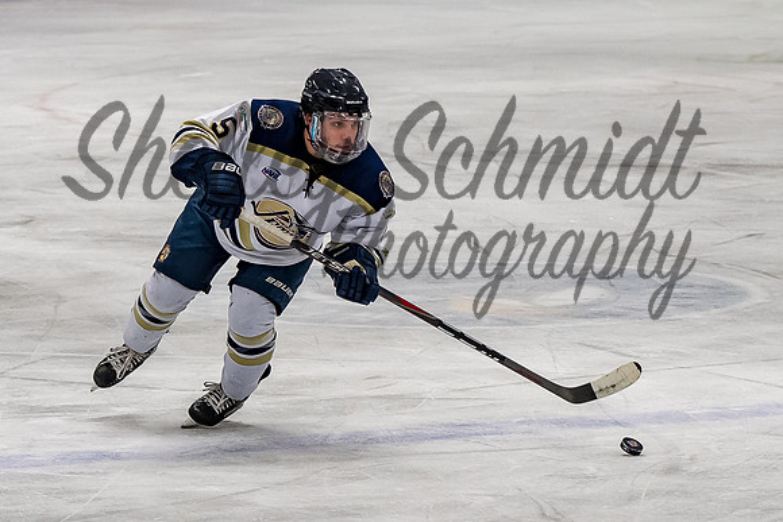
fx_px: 6295
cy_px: 174
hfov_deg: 7.1
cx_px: 286
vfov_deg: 4.8
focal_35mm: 289
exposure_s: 1/800
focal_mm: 105
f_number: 3.2
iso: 1600
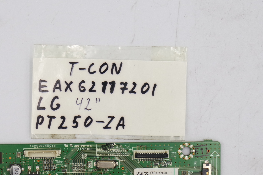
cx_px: 110
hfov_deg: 16.0
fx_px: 935
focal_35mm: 128
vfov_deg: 10.7
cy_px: 138
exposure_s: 1/125
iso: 200
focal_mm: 27
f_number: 5.6
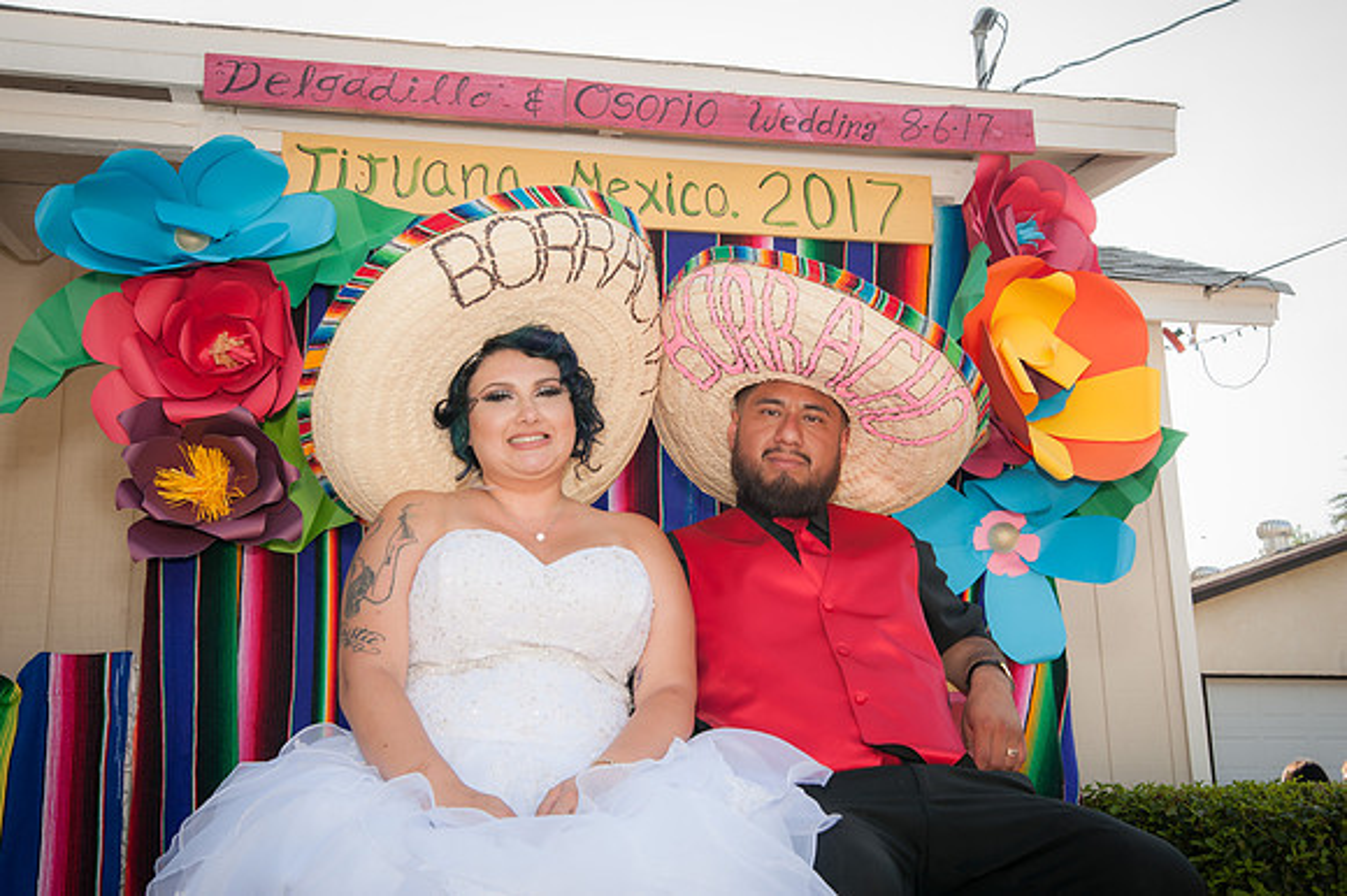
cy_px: 448
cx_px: 674
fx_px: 1648
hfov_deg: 44.5
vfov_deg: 30.4
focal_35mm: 44
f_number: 10
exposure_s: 1/100
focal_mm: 44
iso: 200
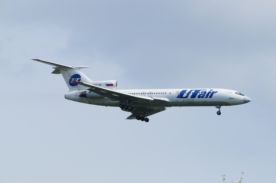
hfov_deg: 6.3
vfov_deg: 4.2
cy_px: 92
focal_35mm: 330
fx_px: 2527
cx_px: 138
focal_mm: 220
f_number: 7.1
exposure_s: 1/1600
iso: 250
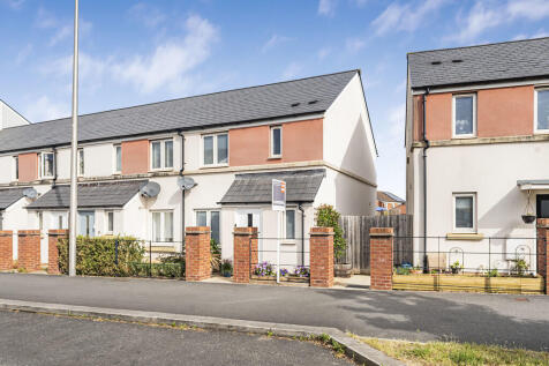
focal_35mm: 22
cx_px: 274
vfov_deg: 56.1
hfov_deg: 77.3
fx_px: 343
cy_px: 183
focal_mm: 22.5
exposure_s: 1/500
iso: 200
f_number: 7.1
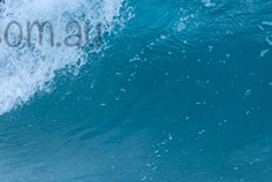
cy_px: 16
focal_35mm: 2152
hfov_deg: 1.0
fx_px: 16271
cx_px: -40
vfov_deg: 0.6
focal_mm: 500
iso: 500
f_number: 5.6
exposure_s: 1/800
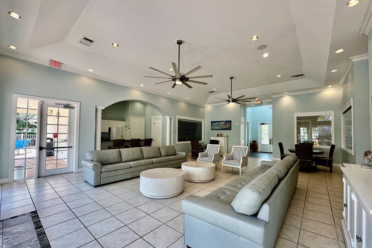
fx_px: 155
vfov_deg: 77.3
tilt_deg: +1.7
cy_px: 130
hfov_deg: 100.4
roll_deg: -0.6
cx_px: 190
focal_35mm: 15
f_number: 2.2
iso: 64
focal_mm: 2.22
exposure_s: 1/120
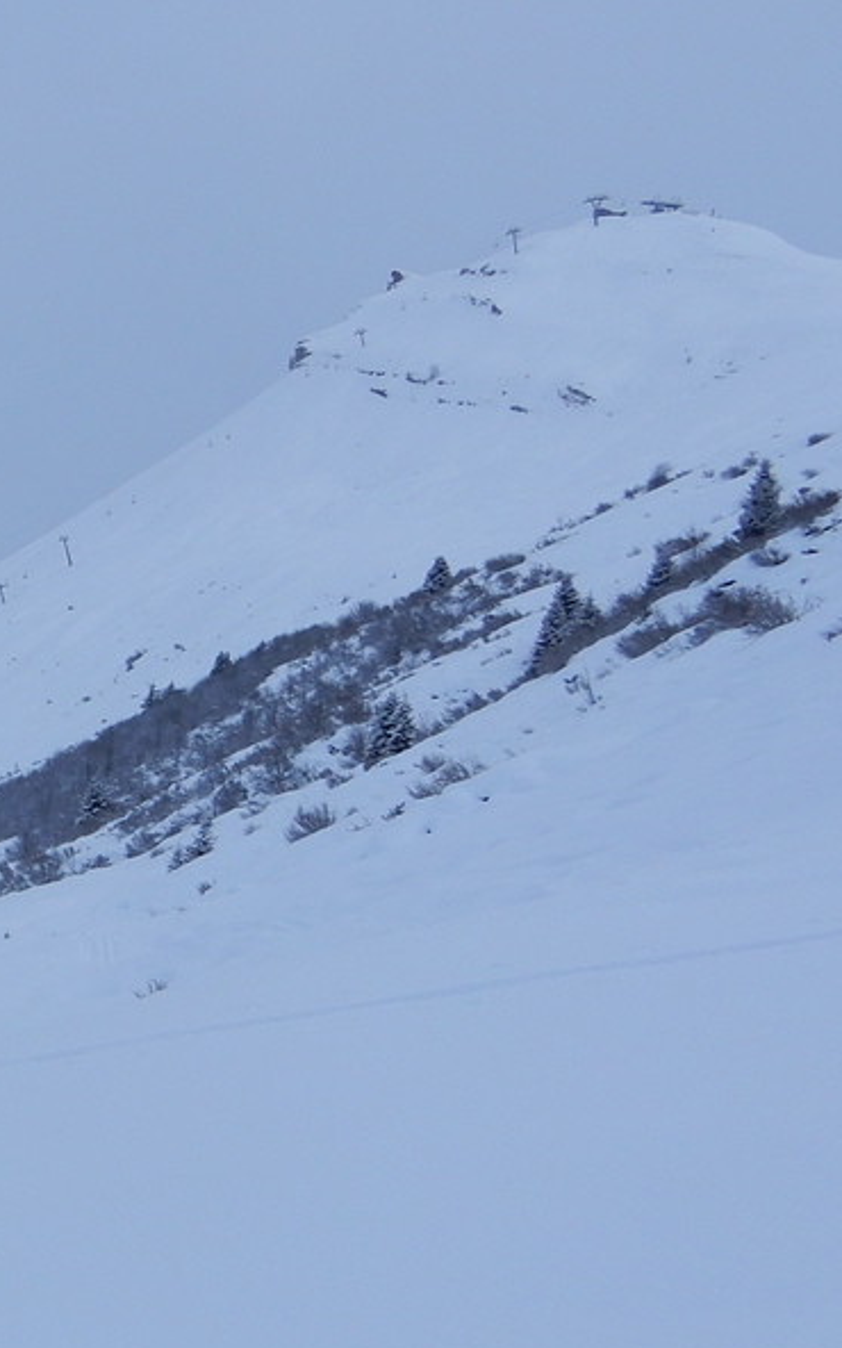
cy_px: 688
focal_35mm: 55
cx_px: -523
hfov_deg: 19.5
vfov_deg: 36.9
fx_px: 2019
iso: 80
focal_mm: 4.3
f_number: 3.4
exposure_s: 1/640
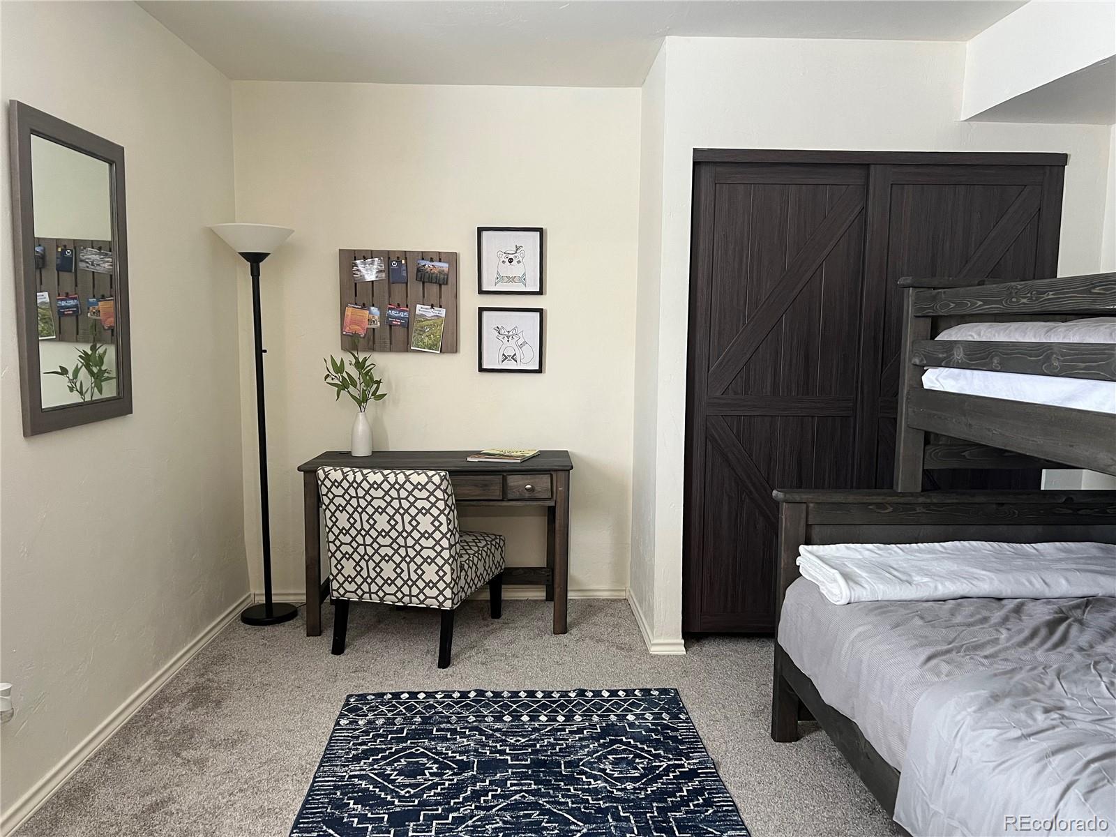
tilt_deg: -7.4
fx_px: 838
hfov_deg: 67.3
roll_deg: -1.3
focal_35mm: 26
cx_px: 558
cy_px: 418
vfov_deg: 53.1
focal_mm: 5.7
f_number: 1.5
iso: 320
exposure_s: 1/60
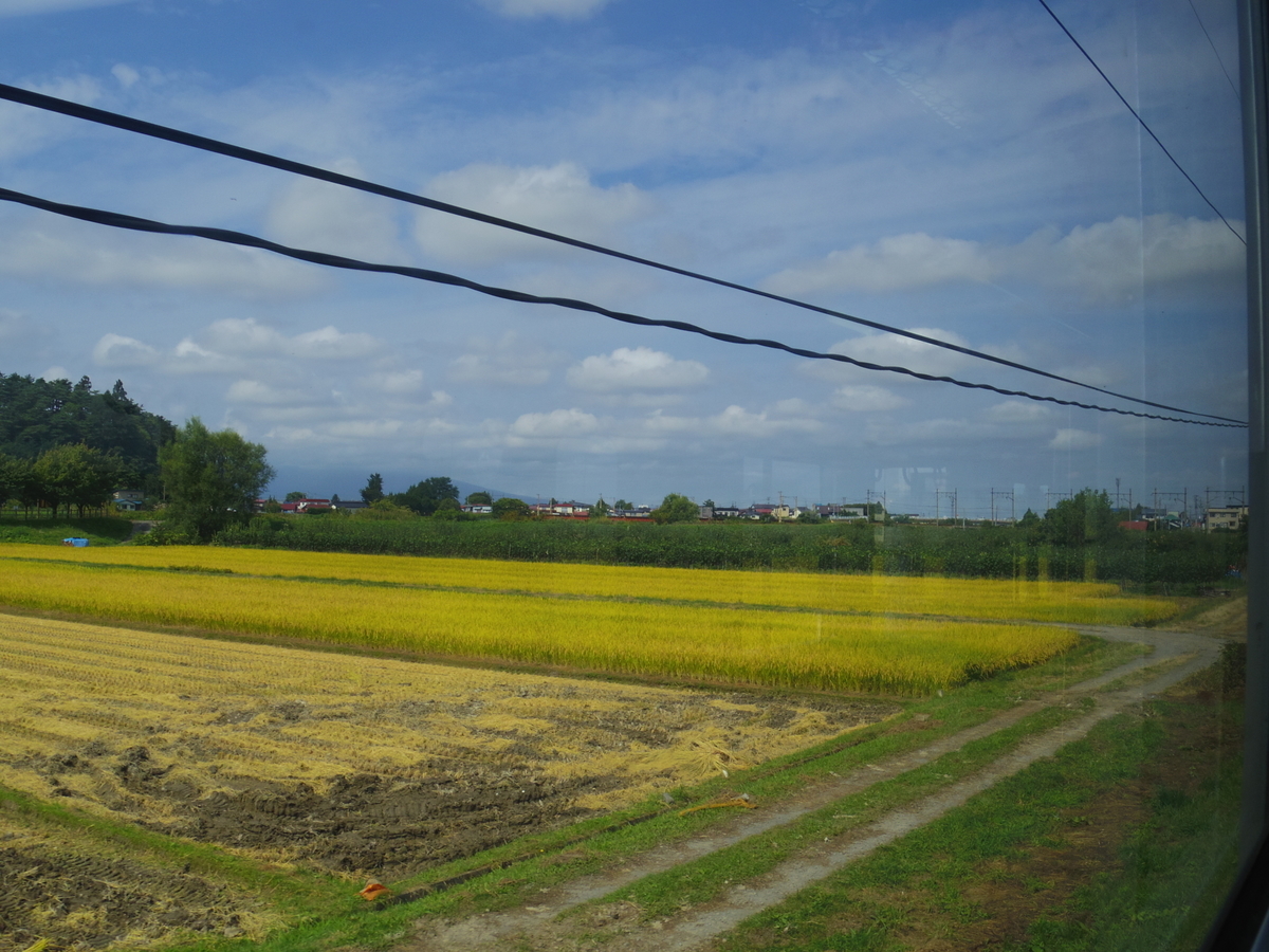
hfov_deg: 58.4
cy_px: 476
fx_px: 1136
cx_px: 634
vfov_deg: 45.4
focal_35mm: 31
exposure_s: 1/1000
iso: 100
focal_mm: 5.7
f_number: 5
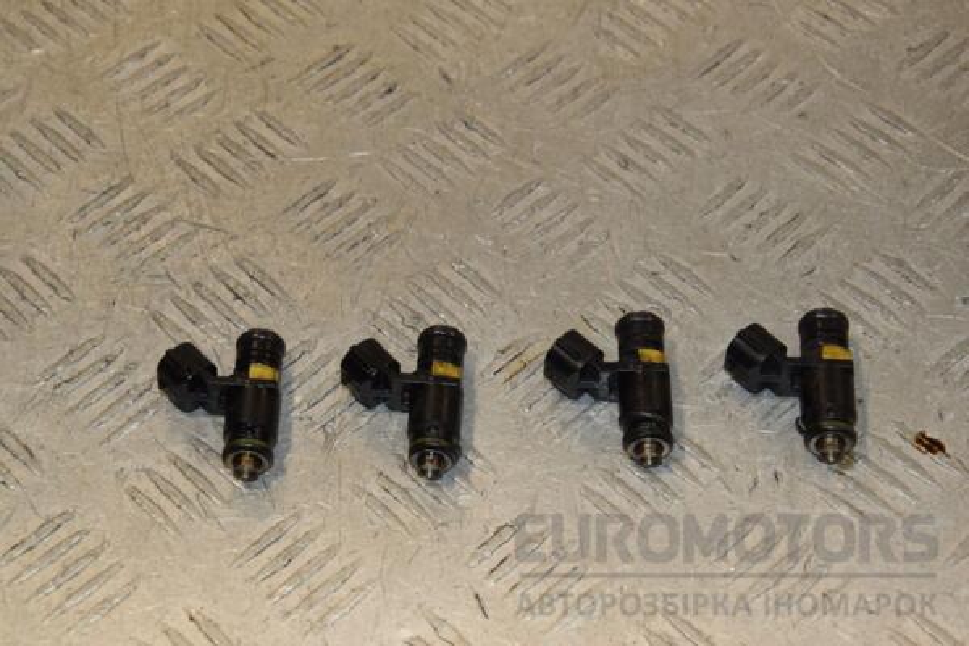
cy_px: 323
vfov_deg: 14.7
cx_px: 484
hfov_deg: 21.9
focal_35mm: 93
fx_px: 2503
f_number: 8
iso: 800
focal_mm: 62
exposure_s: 1/200
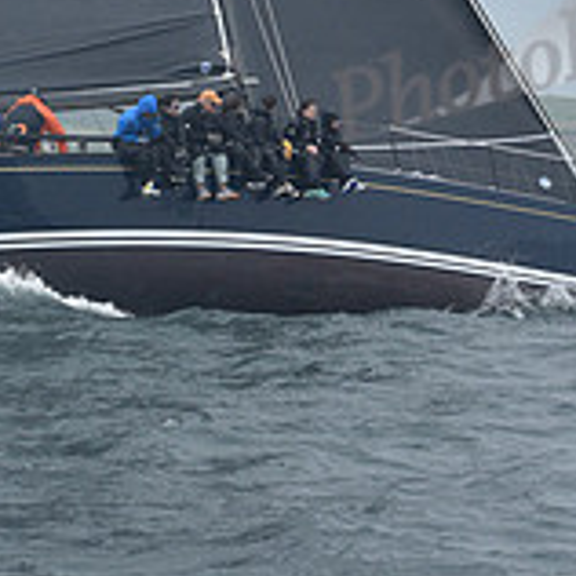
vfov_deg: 7.3
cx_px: 144
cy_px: -459
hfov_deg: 7.5
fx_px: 4405
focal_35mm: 234
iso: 320
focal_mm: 75
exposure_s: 1/1000
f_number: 7.1
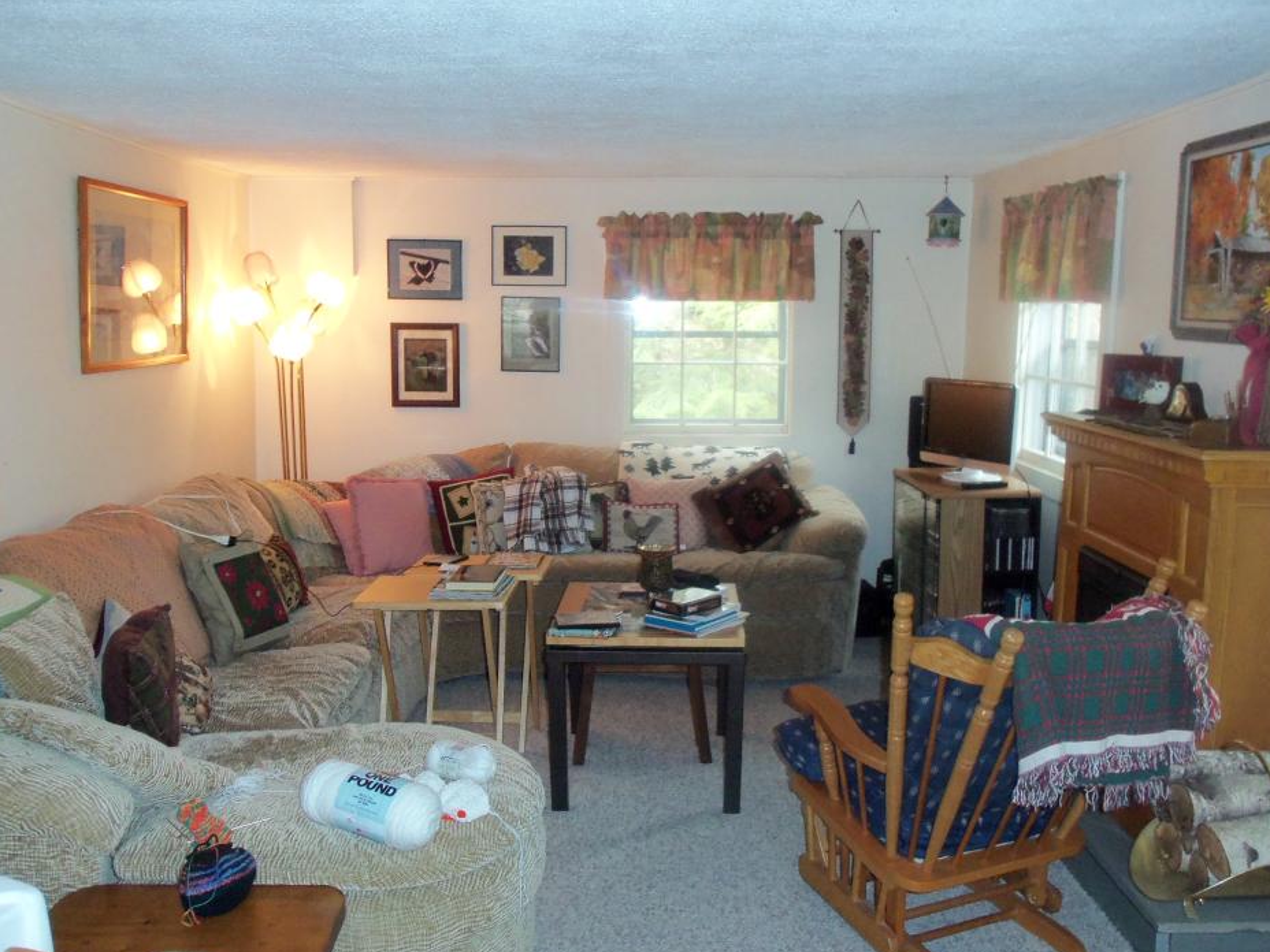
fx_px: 1174
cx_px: 668
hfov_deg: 56.8
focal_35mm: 32
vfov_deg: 44.2
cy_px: 479
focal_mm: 5.2
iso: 200
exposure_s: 1/30
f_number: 3.4
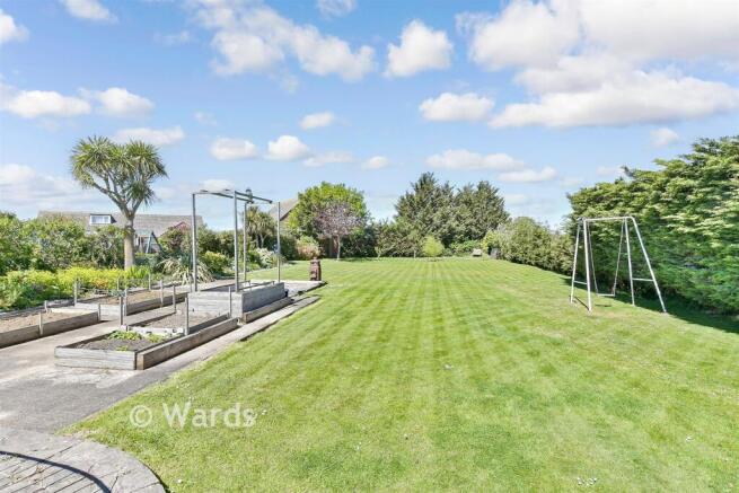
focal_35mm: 18
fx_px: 370
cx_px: 370
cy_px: 246
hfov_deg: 90.0
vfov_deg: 67.4
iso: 500
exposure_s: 1/400
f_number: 10
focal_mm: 12
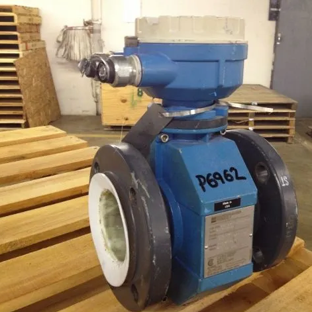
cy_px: 158
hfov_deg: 40.0
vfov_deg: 40.0
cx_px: 174
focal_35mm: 42
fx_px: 428
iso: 160
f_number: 2.4
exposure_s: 1/20
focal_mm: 4.28
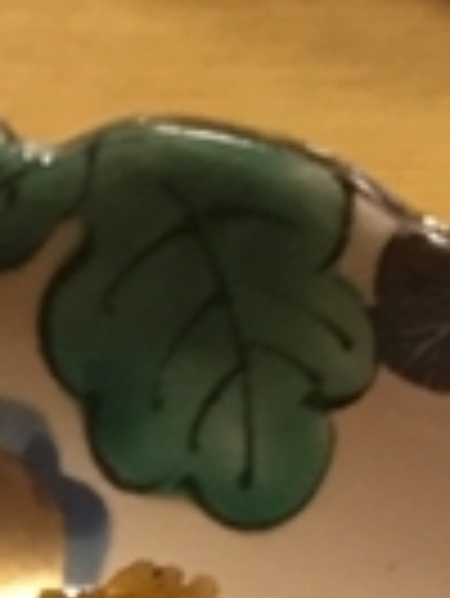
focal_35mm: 174
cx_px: -648
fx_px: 3011
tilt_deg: -58.0
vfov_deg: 9.5
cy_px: 1641
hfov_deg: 7.9
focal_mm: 4.15
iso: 80
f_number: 2.2
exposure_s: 1/17
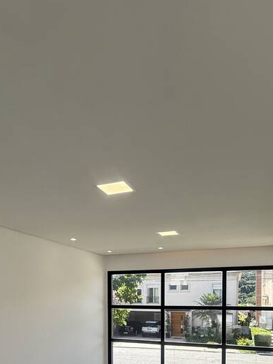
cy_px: 307
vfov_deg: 55.8
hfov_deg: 48.0
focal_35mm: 29
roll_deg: -1.5
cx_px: 112
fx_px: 305
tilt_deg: -1.5
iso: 50
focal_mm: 2.22
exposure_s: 1/445
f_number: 2.2
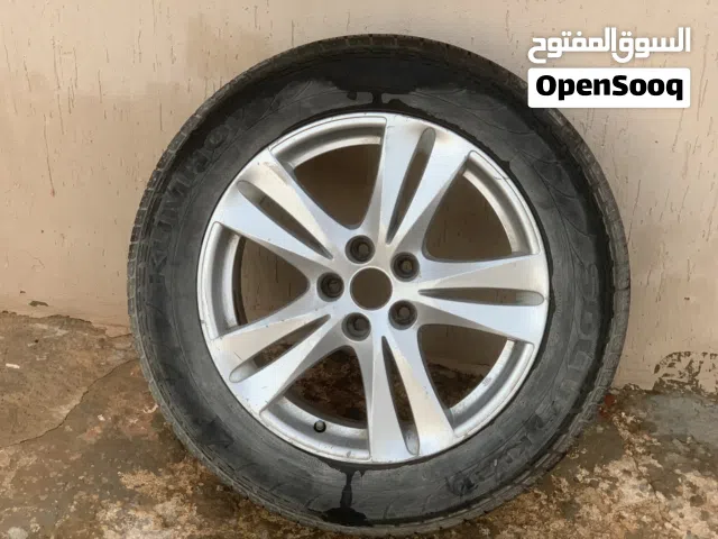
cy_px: 270
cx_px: 359
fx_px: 1079
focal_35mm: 52
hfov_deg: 36.8
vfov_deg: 28.0
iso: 125
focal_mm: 6
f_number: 2.4
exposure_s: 1/113
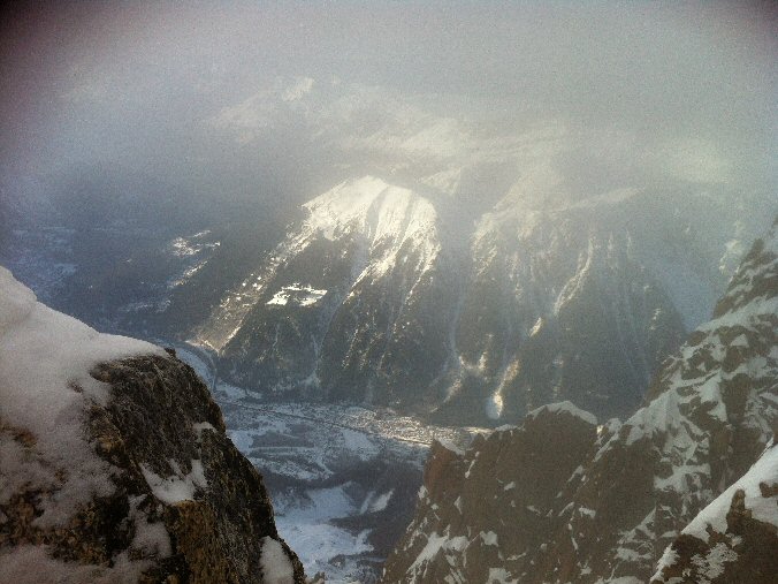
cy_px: 292
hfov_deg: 52.6
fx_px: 787
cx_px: 389
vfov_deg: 40.7
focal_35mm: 35
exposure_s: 1/1077
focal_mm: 3.85
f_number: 2.8
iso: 80
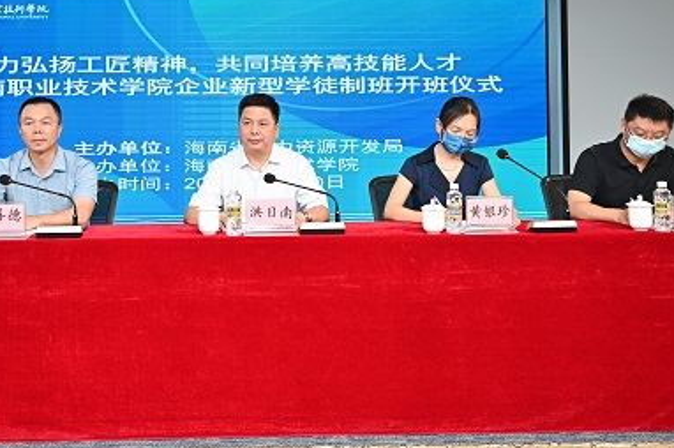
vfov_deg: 30.0
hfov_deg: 44.2
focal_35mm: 44
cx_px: 258
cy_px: 118
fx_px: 823
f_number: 4.5
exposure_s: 1/125
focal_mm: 24
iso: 400
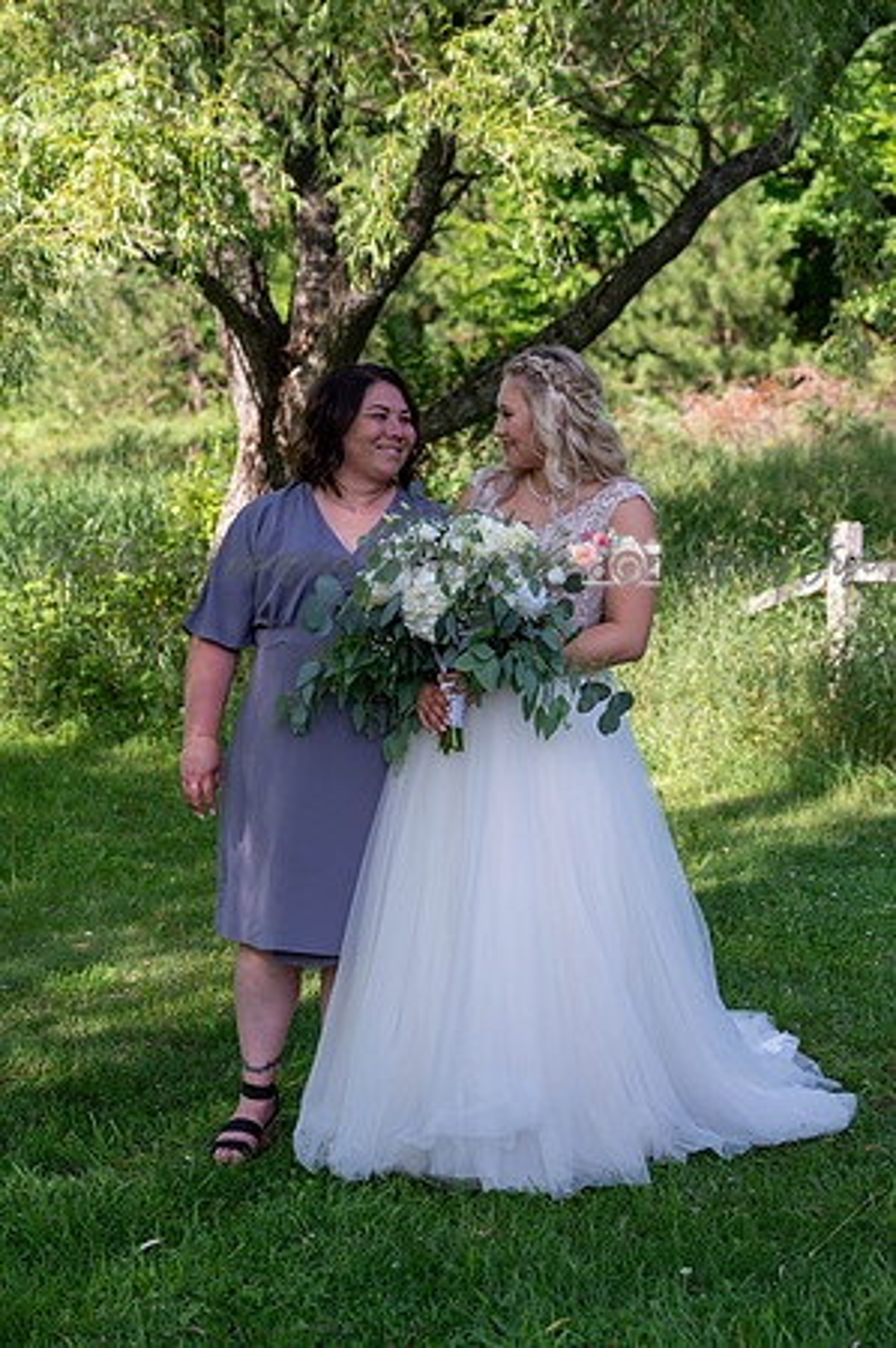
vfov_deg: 28.9
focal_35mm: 70
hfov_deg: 19.4
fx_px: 2619
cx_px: 448
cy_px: 674
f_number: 5
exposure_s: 1/250
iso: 200
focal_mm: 70
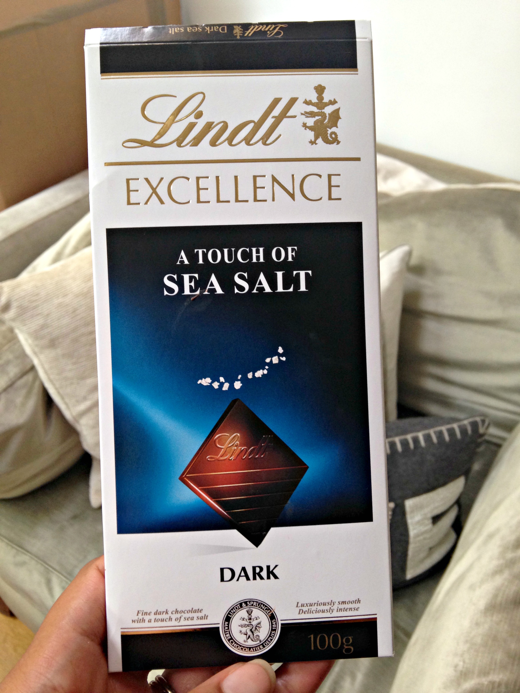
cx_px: 260
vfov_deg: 55.4
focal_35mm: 33
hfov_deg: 42.9
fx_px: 661
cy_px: 346
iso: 100
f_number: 2.4
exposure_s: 1/20
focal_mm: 4.12
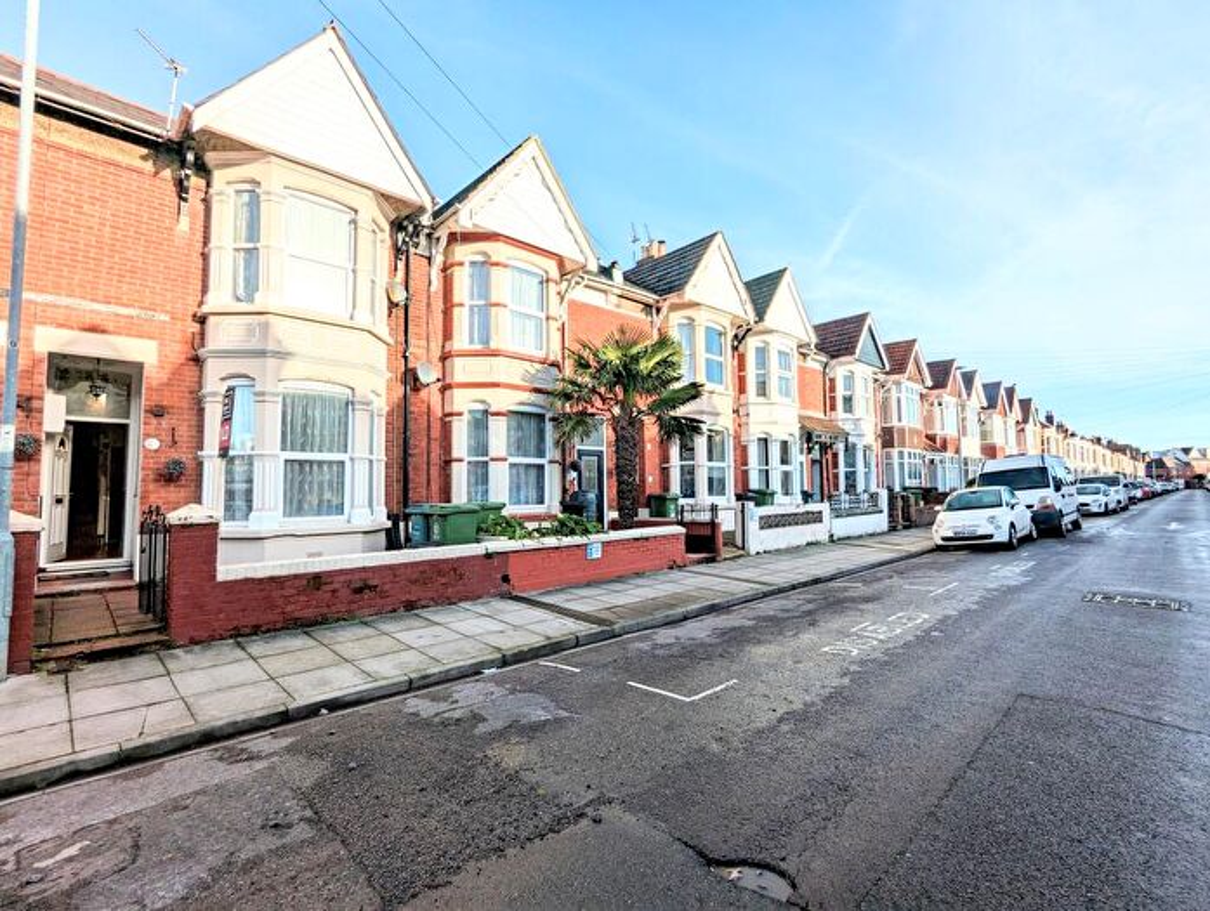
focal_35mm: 16
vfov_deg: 78.3
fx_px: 560
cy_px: 456
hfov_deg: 94.4
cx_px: 605
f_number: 2.2
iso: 53
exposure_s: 1/3175
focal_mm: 2.35
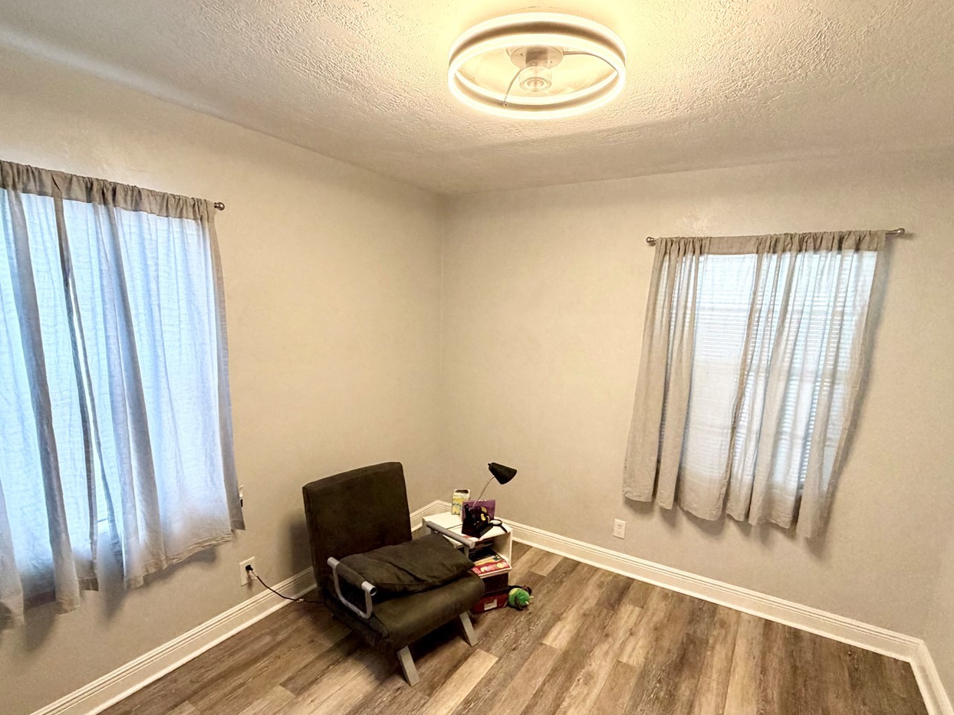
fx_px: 496
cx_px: 488
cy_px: 410
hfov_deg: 87.7
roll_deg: -2.0
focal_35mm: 18
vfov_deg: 71.2
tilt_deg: -10.4
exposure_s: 1/60
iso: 320
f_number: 2.2
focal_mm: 2.22
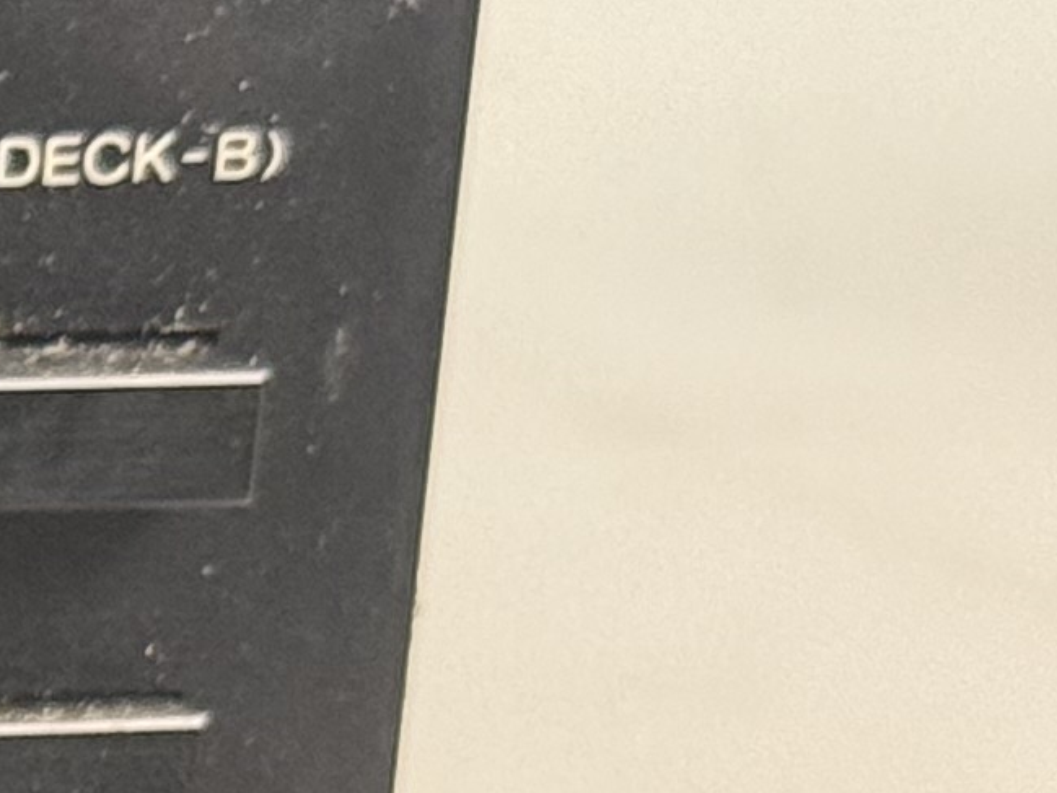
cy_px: 1200
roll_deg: -1.2
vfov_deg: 5.0
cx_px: -2059
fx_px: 9101
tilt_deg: -17.0
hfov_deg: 6.2
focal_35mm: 298
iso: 200
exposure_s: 1/60
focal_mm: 6.76
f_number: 1.78
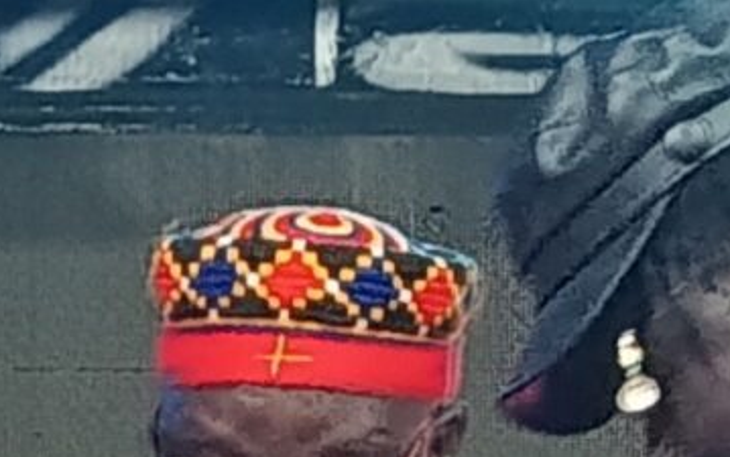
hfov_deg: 6.9
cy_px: 1523
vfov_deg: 4.2
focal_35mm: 302
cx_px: 20
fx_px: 6013
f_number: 1.7
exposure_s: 1/50
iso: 1000
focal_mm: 5.24
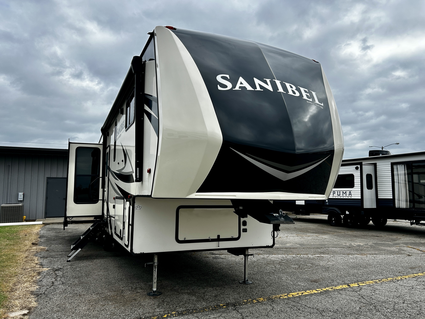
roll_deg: +0.6
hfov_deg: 67.3
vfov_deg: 53.1
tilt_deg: +6.6
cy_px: 160
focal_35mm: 26
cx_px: 212
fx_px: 319
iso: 50
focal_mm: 5.7
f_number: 1.5
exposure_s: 1/3077
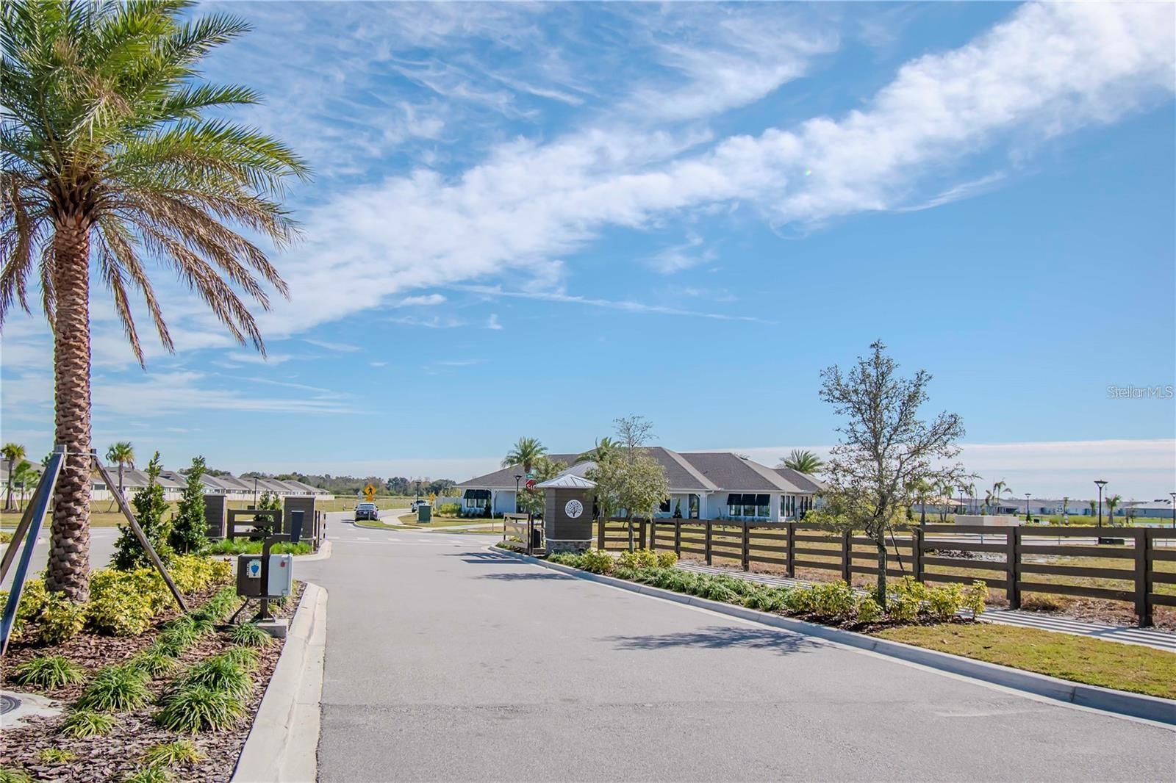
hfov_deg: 67.4
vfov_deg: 47.9
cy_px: 392
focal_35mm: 27
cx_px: 588
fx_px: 882
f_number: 6.3
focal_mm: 18
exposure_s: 1/4000
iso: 640
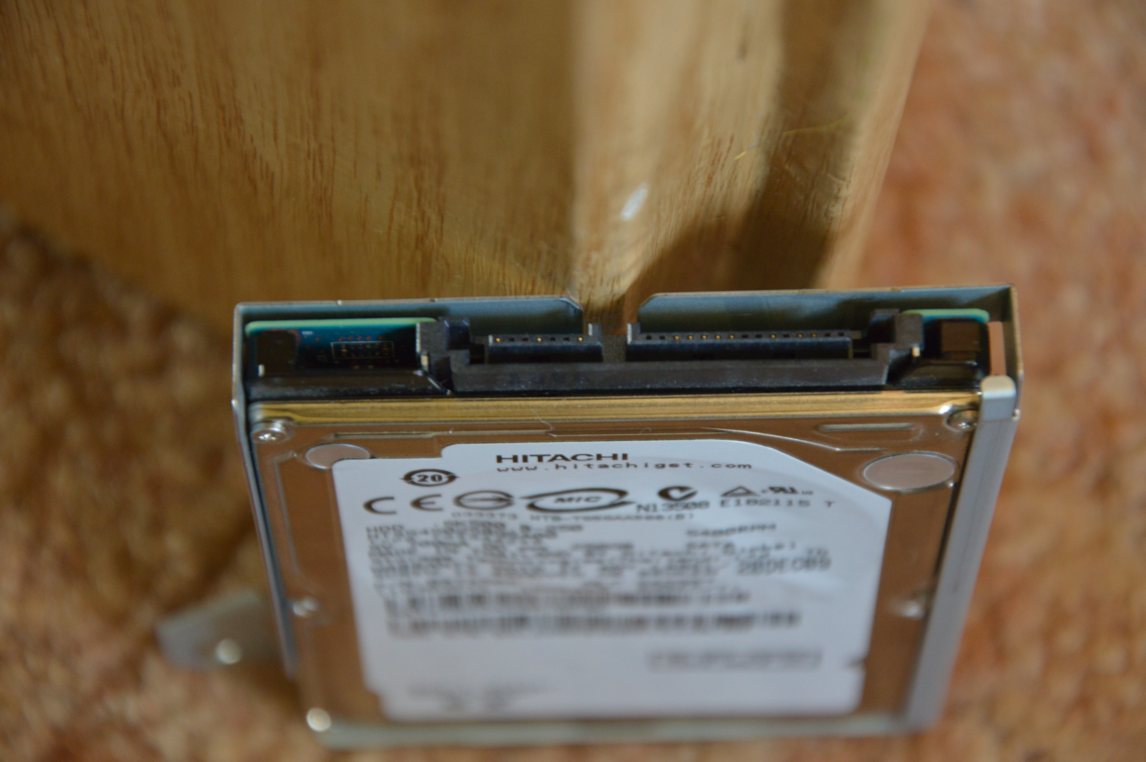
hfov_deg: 13.1
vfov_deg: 8.7
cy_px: 381
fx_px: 5009
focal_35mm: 158
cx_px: 573
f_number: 5.6
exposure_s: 1/6
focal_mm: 105
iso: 800
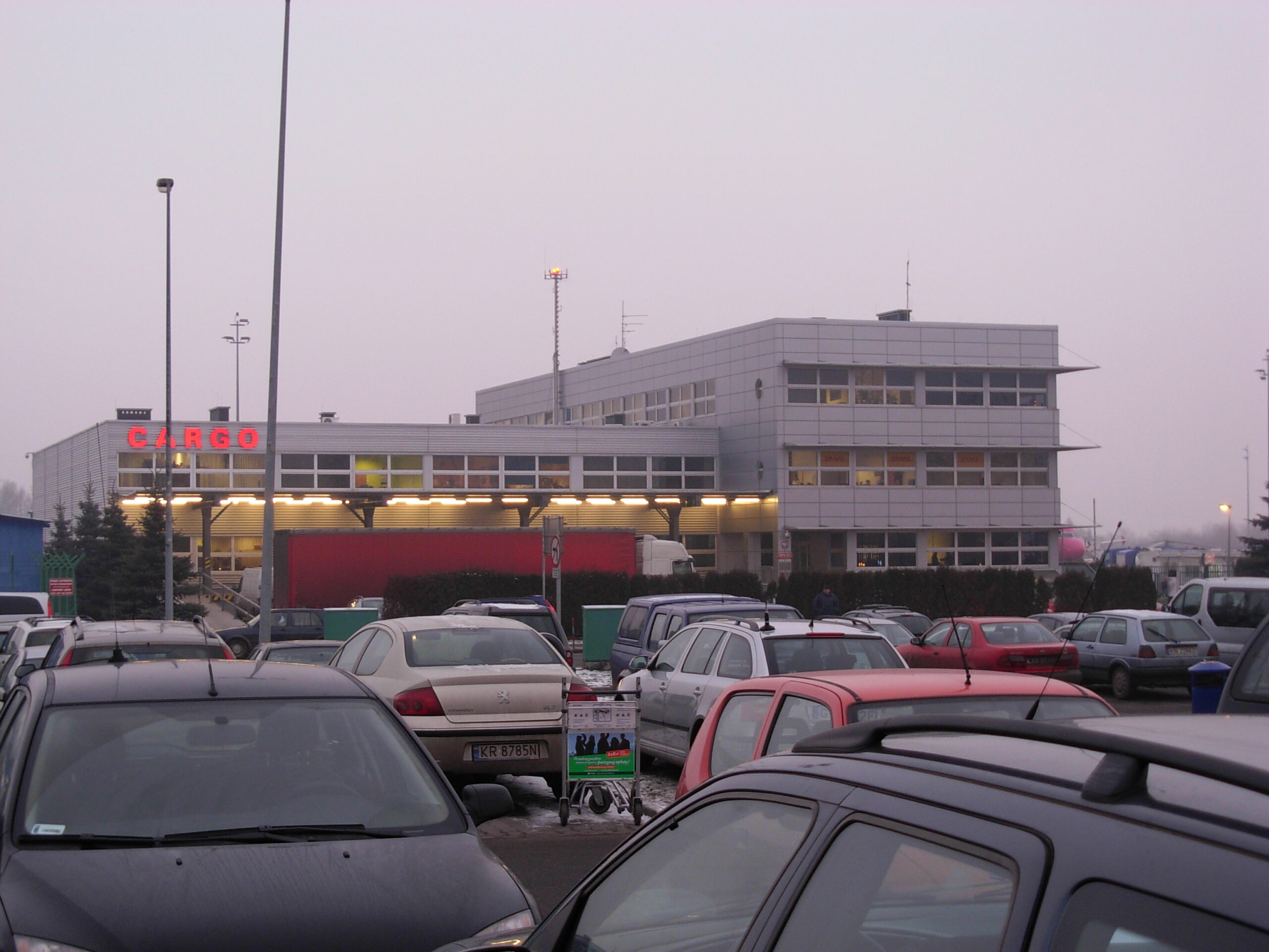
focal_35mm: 70
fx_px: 2566
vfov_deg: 21.0
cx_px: 634
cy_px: 476
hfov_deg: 27.8
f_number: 3.5
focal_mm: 11.5
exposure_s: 1/6.3
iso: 79
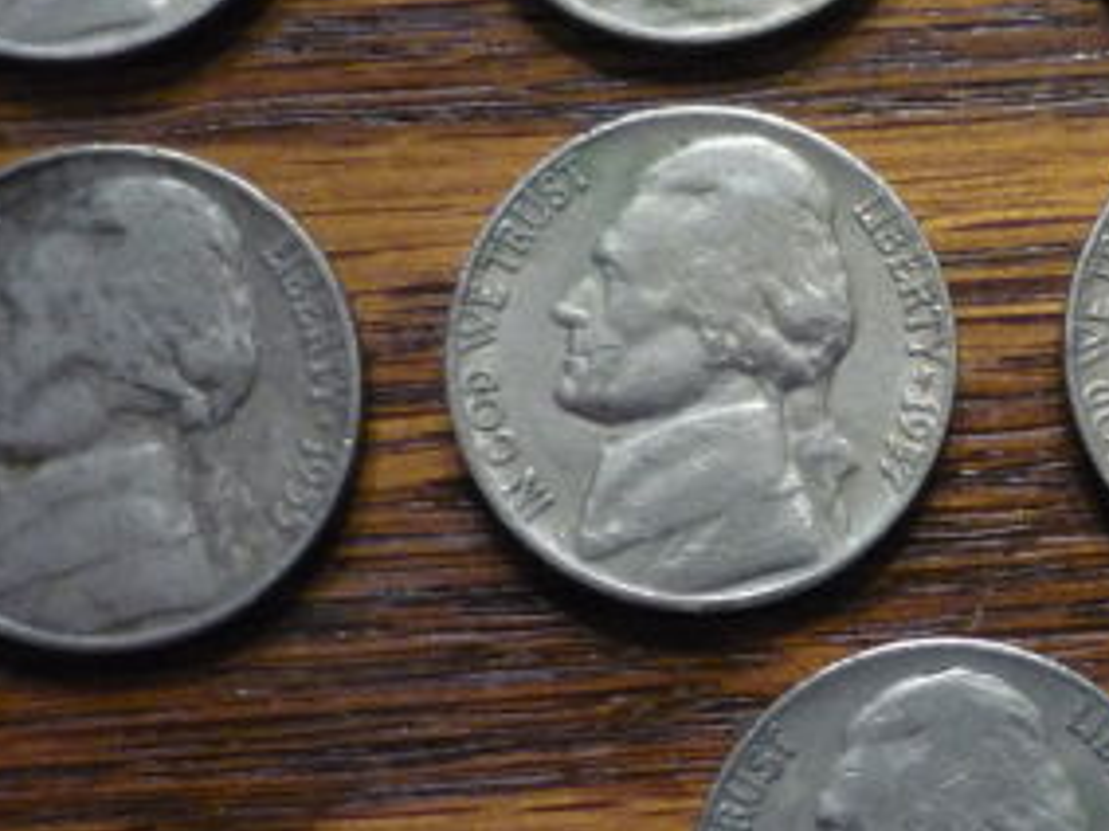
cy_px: 412
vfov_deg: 21.0
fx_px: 2242
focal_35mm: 70
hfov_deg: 27.0
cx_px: 956
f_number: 2.8
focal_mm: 5.5
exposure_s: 1/20
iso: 400
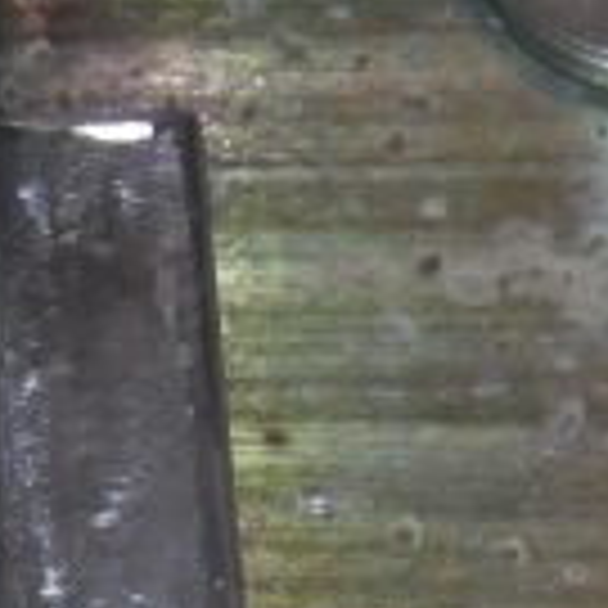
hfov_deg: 10.9
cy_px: 811
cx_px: 50
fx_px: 3160
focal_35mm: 159
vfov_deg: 10.7
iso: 80
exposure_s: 1/30
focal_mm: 7.9
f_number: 4
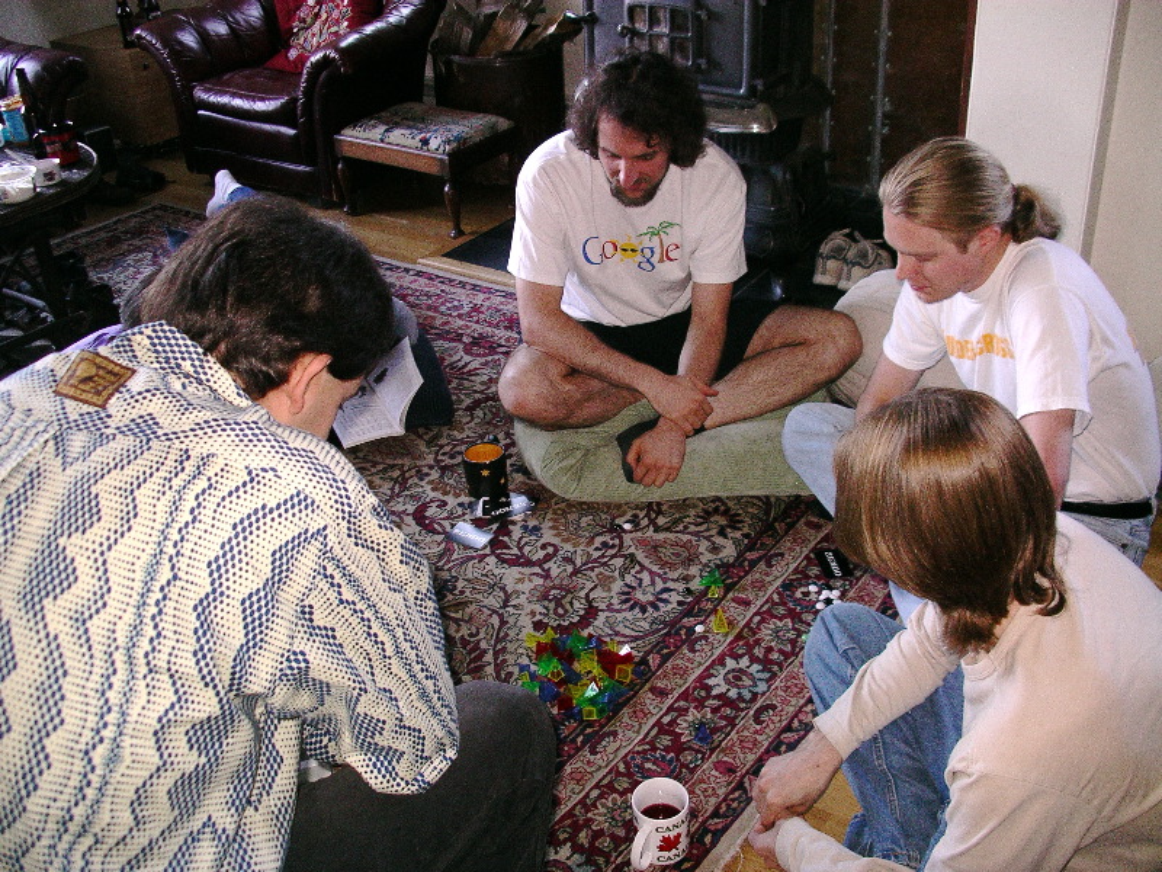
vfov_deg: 38.7
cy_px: 436
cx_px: 581
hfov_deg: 50.1
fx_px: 1242
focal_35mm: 37
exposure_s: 1/40
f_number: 2.8
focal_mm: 7.8
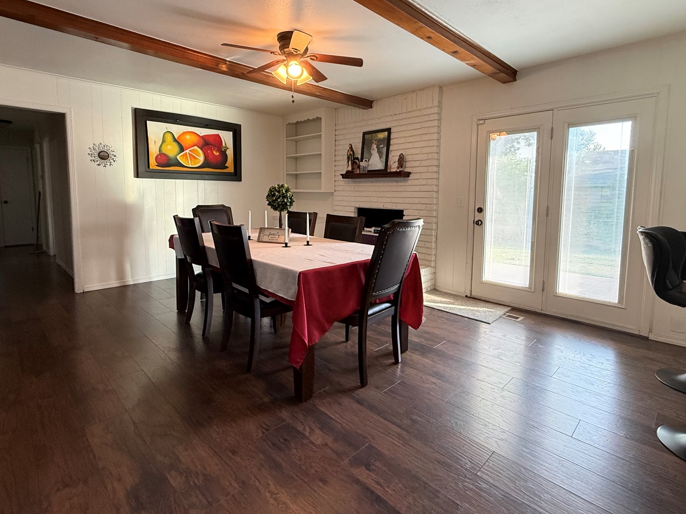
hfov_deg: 87.7
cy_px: 224
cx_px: 340
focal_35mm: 18
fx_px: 357
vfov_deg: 71.3
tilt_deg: -4.6
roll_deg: -0.4
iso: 400
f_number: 2.2
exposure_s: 1/120
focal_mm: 2.22
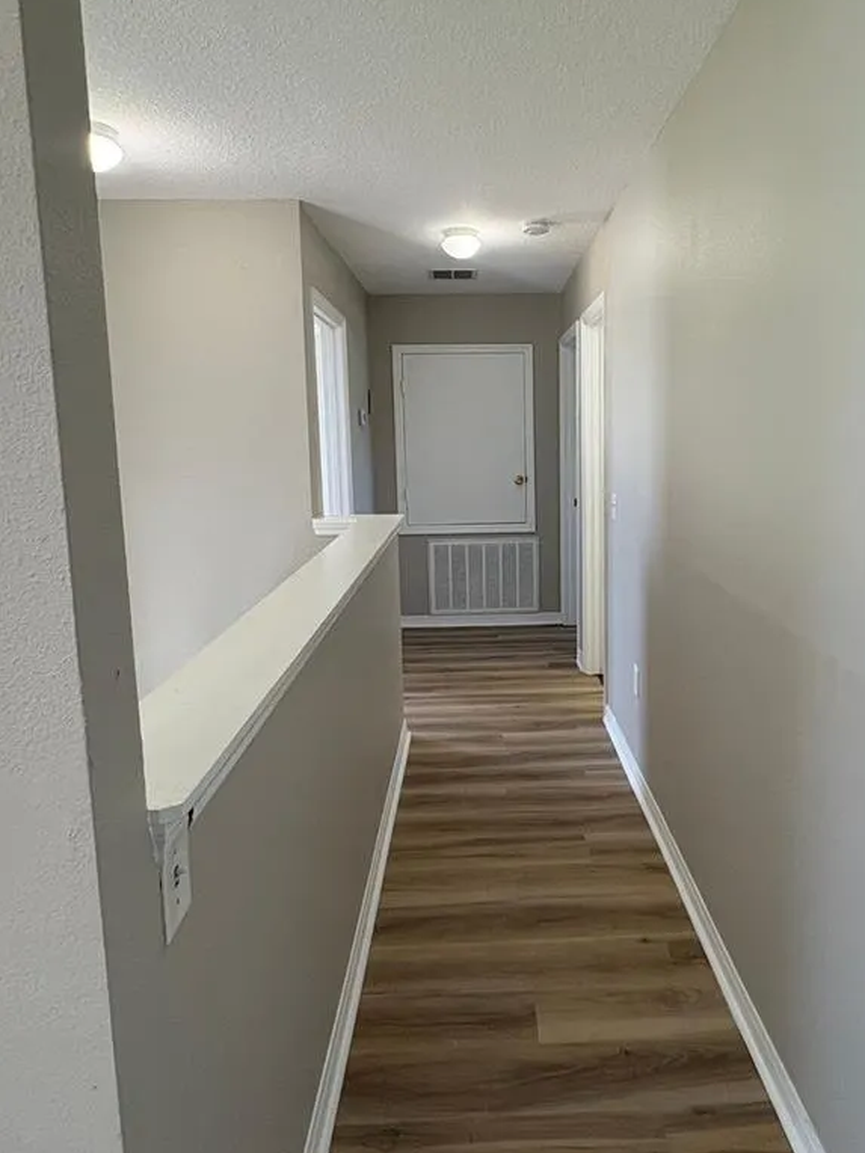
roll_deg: +0.4
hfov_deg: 60.7
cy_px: 522
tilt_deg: -6.5
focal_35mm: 22
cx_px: 510
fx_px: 733
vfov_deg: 76.2
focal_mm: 2.22
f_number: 2.2
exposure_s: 1/120
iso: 160
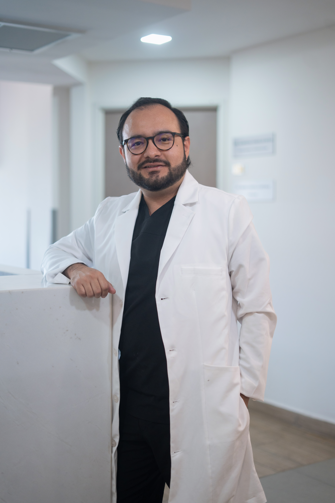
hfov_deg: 27.0
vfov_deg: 39.6
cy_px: 252
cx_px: 168
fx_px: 698
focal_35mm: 50
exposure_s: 1/320
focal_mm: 50
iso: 1250
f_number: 1.8
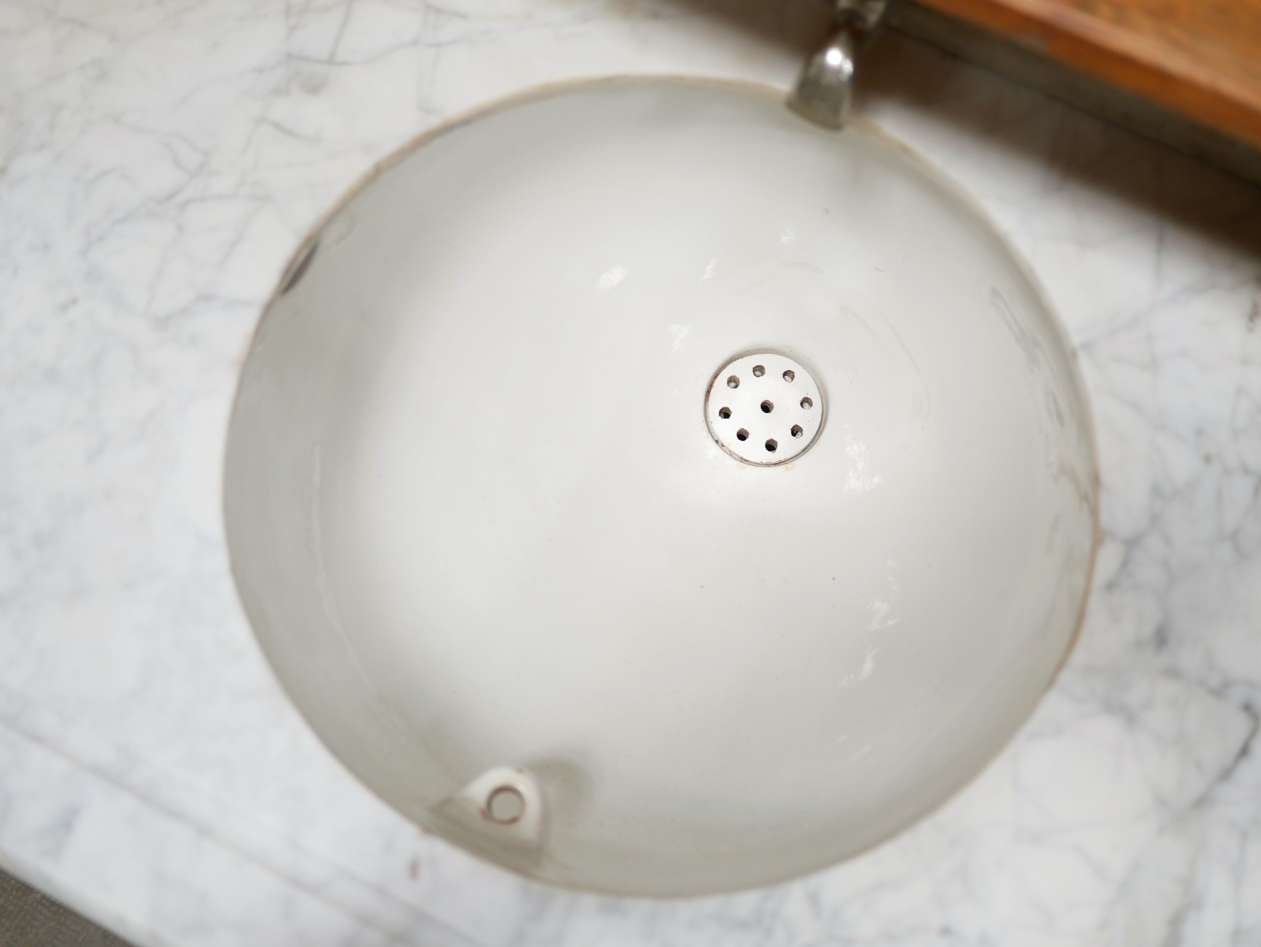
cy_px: 481
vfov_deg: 34.4
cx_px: 659
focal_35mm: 42
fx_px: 1531
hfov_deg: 44.8
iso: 320
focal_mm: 20
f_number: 1.7
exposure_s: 1/60
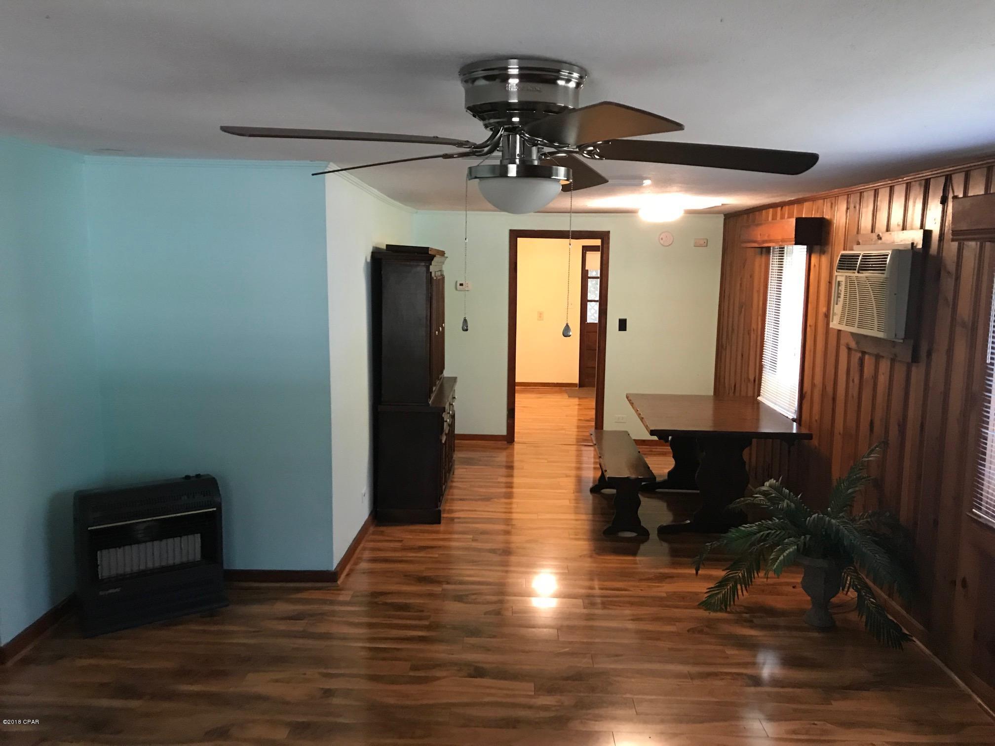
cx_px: 498
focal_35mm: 28
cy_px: 373
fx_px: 805
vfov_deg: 49.7
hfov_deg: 63.4
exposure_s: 1/15
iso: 100
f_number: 1.8
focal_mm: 3.99
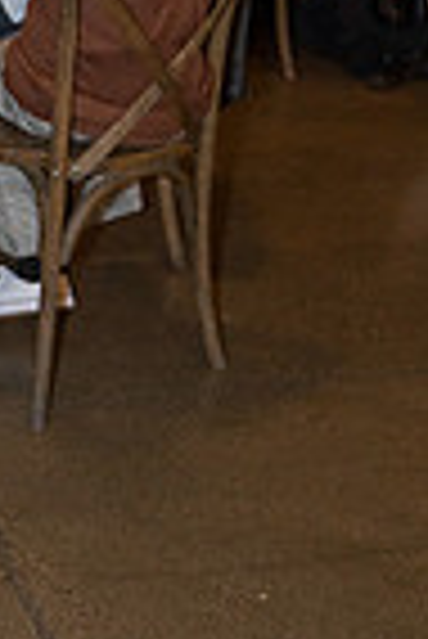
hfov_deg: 13.8
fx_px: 1637
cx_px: -243
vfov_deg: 21.2
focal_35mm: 92
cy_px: -22
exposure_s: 1/125
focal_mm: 29
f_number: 2.8
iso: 1250
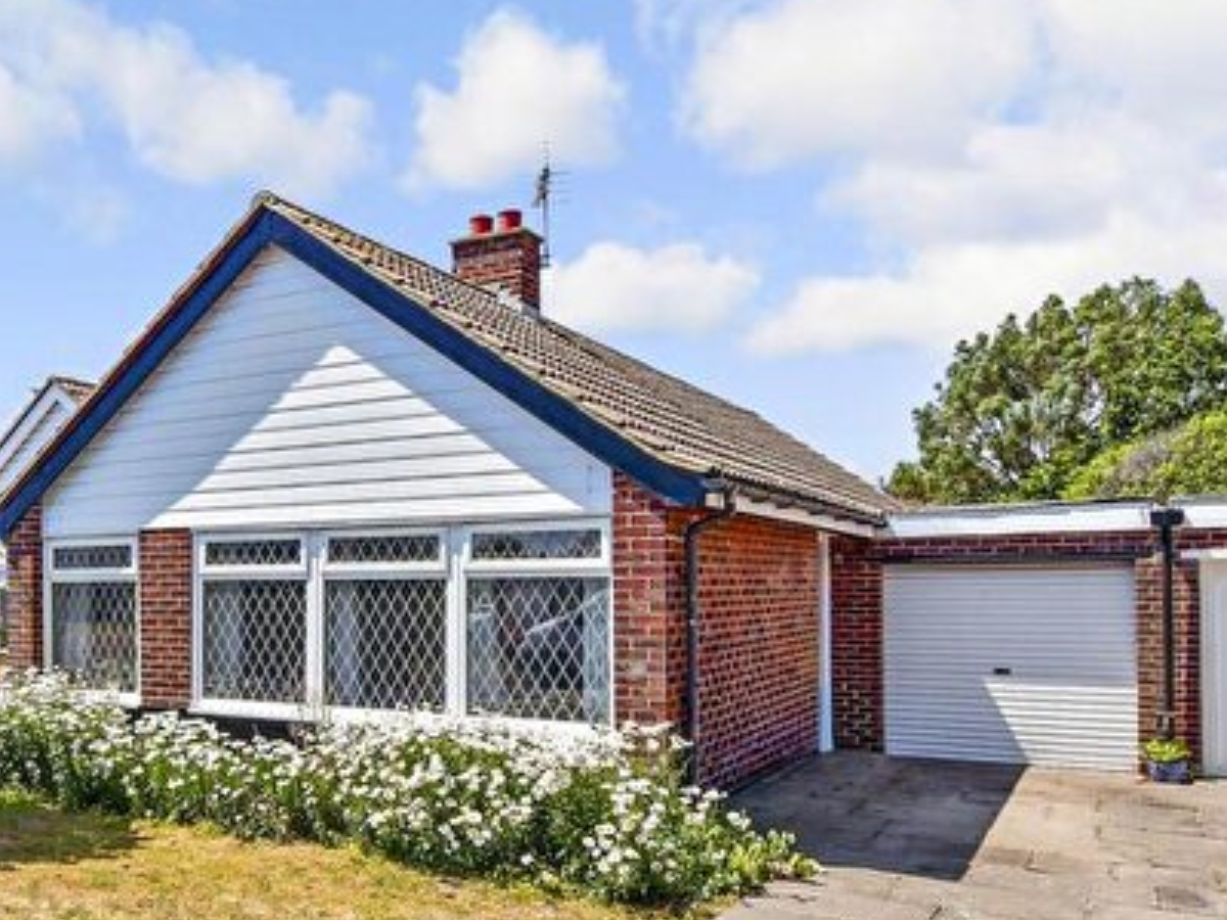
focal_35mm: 32
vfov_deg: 43.8
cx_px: 356
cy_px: 572
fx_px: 1134
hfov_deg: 54.9
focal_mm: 13
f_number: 8
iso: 250
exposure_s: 1/640
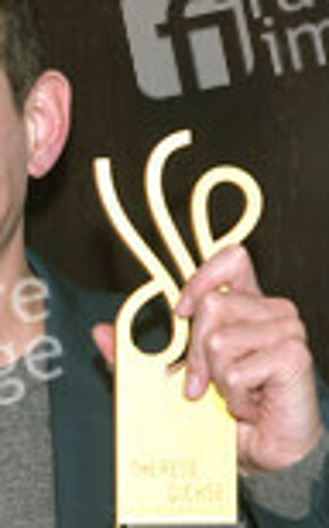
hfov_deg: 4.1
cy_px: 531
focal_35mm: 323
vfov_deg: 6.5
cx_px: -14
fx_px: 4642
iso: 640
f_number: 3.5
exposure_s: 1/400
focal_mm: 122
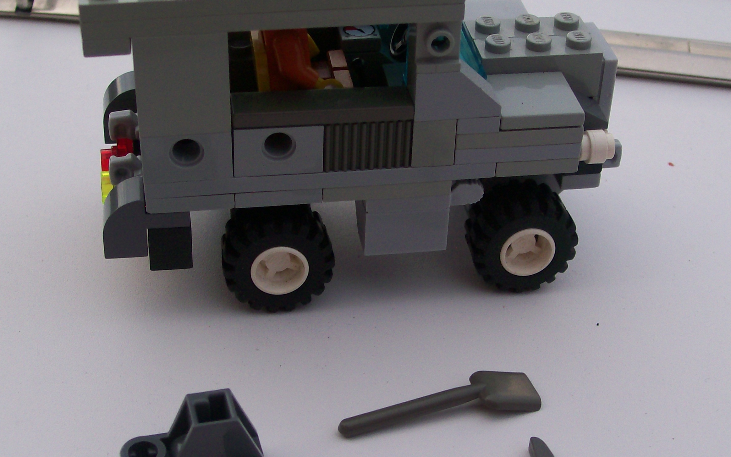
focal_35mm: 63
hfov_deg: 32.5
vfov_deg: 20.6
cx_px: 359
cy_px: 259
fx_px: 1255
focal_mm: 7.6
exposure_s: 1/112
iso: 80
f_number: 3
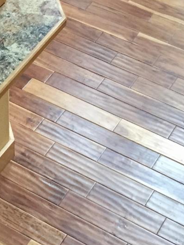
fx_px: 773
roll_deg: -0.2
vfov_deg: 17.7
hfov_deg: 13.4
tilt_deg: -40.3
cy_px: 18
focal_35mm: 109
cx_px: 11
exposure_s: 1/24
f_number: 2.2
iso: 250
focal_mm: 4.15
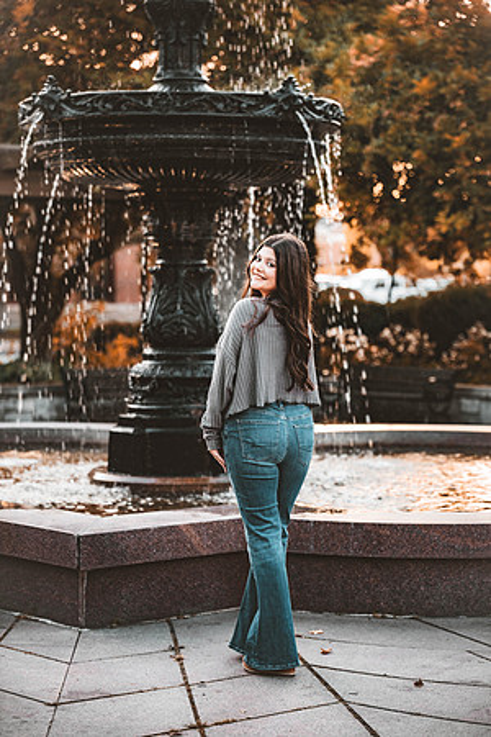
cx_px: 246
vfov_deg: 21.5
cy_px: 368
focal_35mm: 95
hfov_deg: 14.4
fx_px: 1943
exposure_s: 1/125
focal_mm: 95
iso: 400
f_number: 2.8
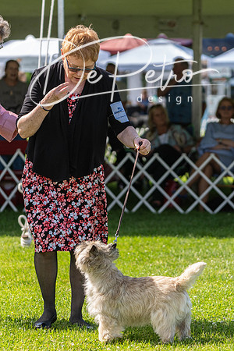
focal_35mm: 197
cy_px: 198
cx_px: 132
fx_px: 1919
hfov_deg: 7.0
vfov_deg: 10.5
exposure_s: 1/2000
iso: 500
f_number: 4
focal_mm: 116
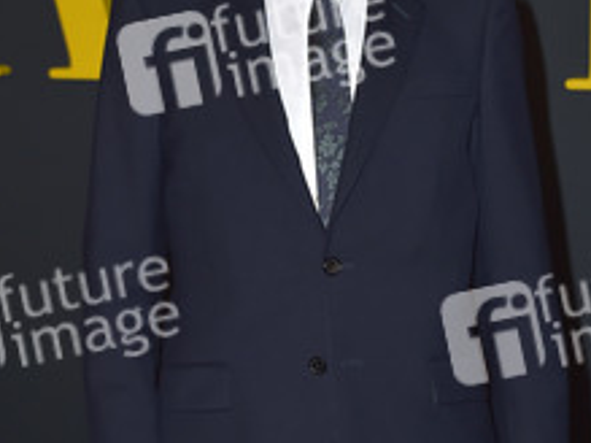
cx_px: 336
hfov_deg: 18.0
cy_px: 186
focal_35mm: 109
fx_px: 1860
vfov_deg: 13.6
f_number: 6.3
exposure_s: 1/250
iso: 320
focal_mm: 62
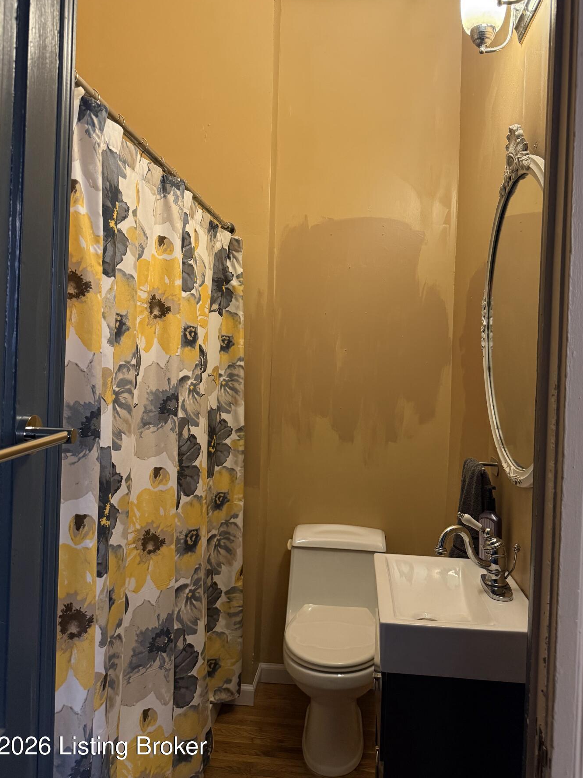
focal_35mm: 27
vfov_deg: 65.2
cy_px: 348
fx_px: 606
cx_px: 304
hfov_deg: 51.3
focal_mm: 6.76
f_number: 1.78
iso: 320
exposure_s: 1/60
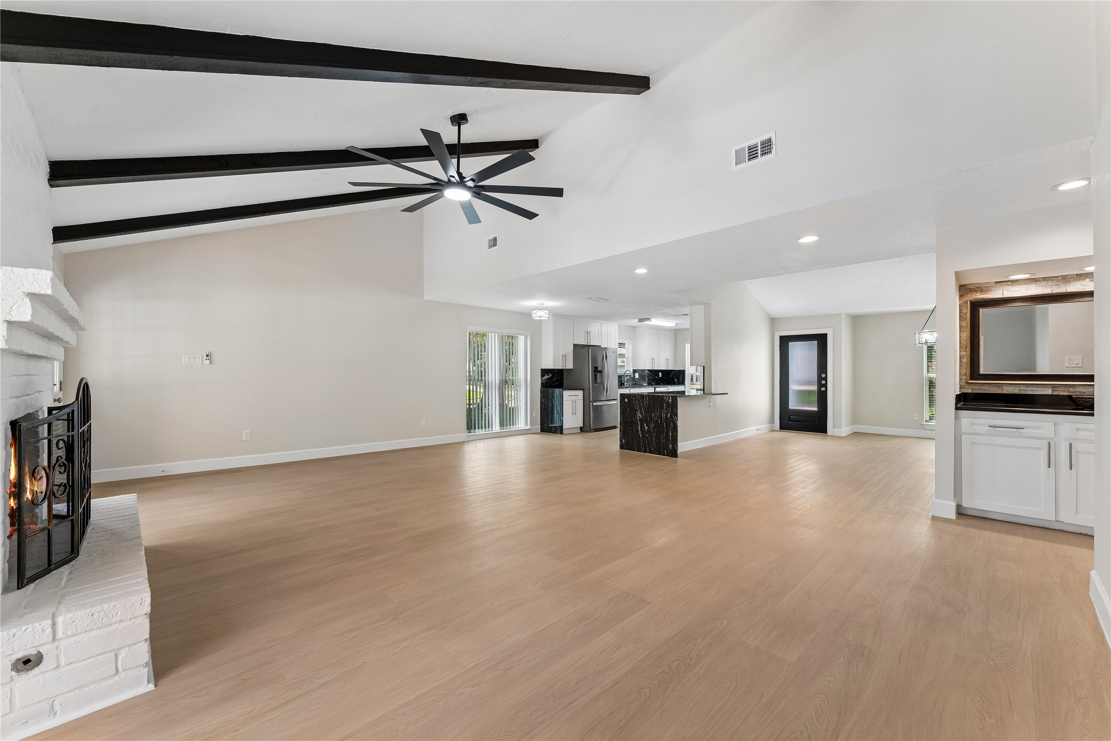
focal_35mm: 14
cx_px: 556
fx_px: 432
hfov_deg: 104.3
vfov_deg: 81.2
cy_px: 370
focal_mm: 14
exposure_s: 1/30
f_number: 11
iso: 640
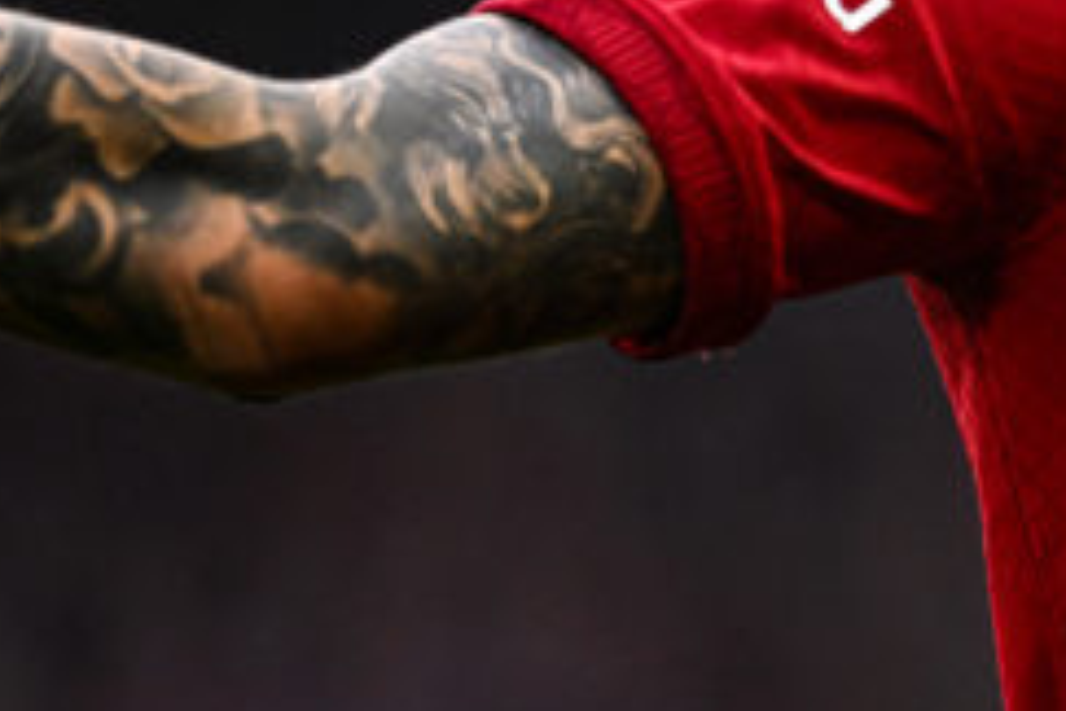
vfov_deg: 1.1
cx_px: 1084
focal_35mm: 1233
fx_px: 36508
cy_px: -31
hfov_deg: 1.7
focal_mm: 400
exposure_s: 1/2000
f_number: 3.2
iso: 1600
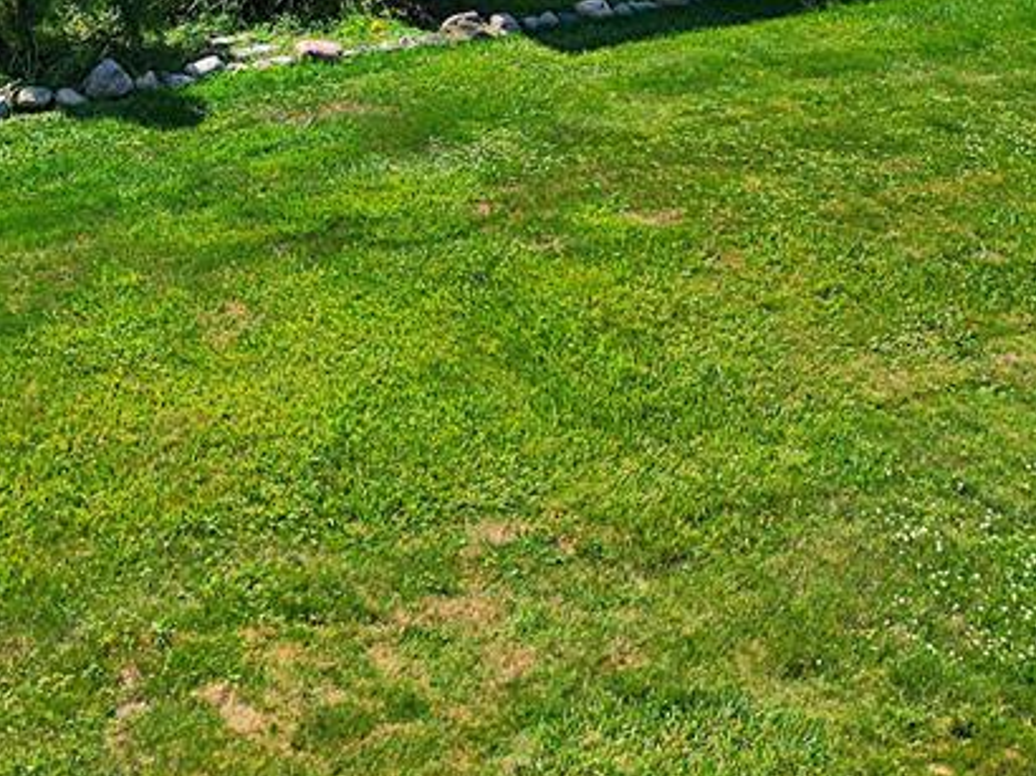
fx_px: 1795
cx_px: 157
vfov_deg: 23.1
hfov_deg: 31.1
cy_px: -51
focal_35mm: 60
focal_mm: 6.7
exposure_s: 1/2500
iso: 200
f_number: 1.7
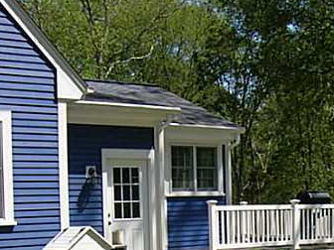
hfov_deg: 23.7
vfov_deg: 17.7
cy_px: 261
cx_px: 277
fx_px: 782
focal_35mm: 81
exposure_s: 1/255
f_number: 4.9
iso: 50
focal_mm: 5.7
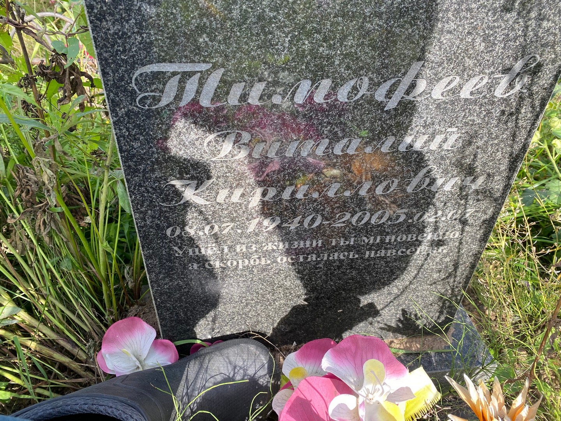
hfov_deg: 67.3
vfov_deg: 53.1
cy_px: 210
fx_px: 421
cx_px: 280
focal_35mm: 26
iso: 32
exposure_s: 1/259
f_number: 1.8
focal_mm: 4.25
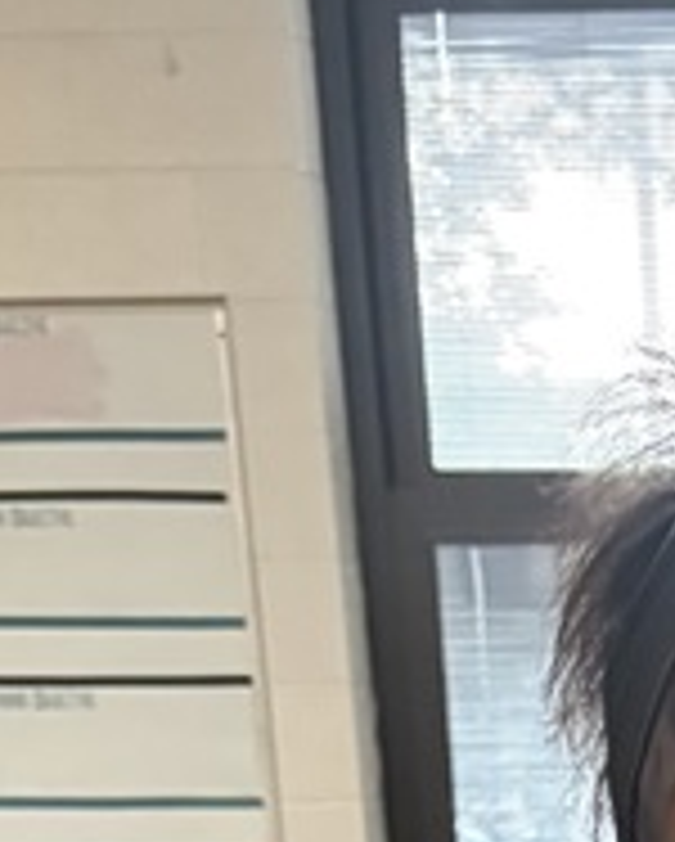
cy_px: 2296
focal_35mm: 139
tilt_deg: -25.8
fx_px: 3465
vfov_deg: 10.8
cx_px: 1071
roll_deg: +1.7
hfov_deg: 10.7
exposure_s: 1/60
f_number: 1.6
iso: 500
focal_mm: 5.96
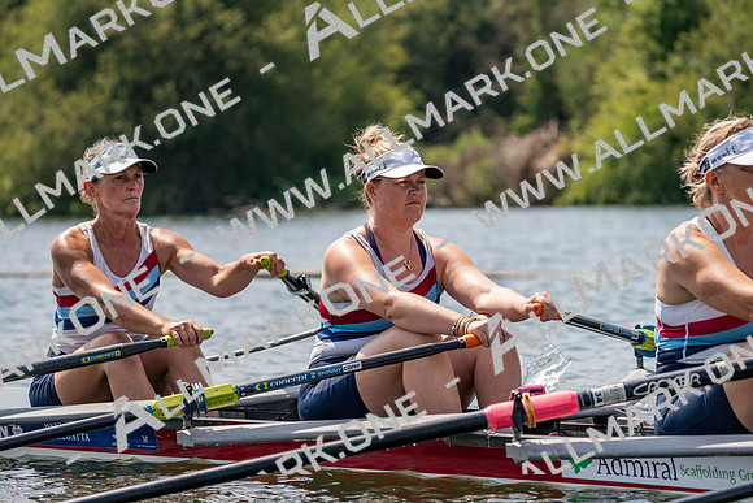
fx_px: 4184
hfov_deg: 10.3
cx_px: 376
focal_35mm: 200
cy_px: 252
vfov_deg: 6.9
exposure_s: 1/1600
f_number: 5.6
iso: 200
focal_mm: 200
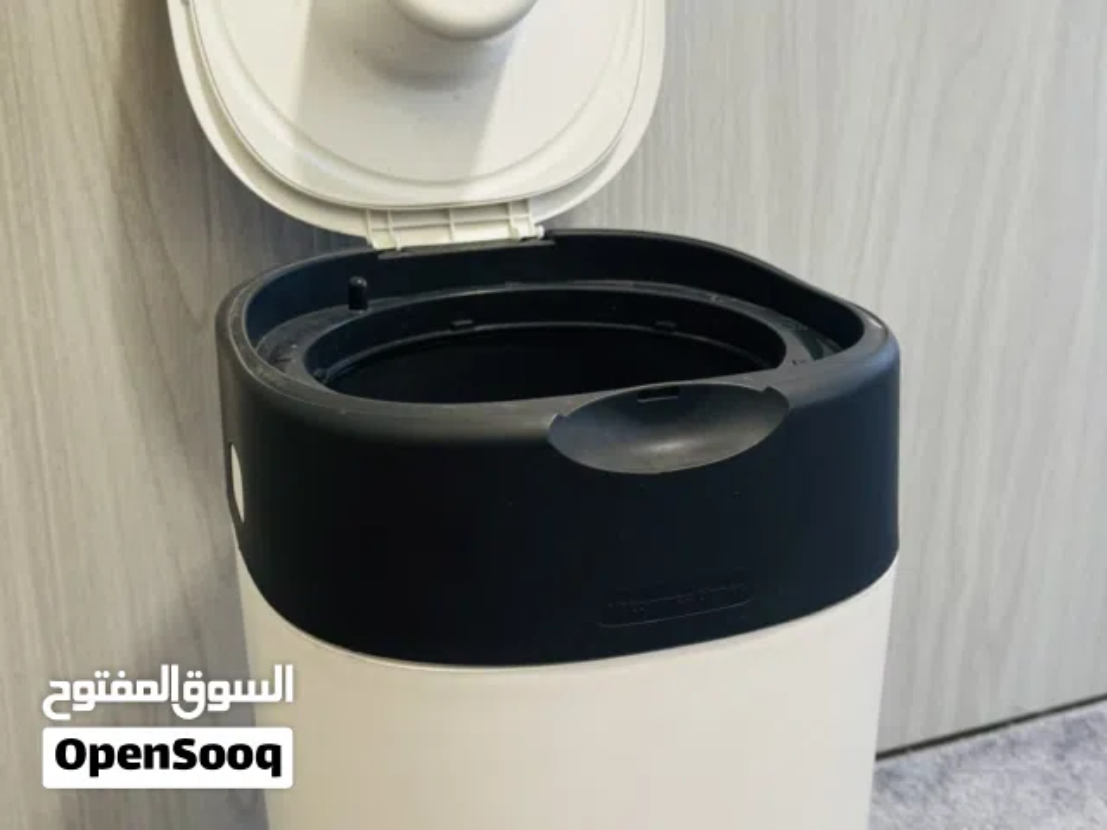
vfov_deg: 56.8
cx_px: 554
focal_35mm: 24
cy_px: 415
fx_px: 768
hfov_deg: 71.6
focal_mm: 6.76
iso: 200
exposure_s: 1/100
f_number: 1.78
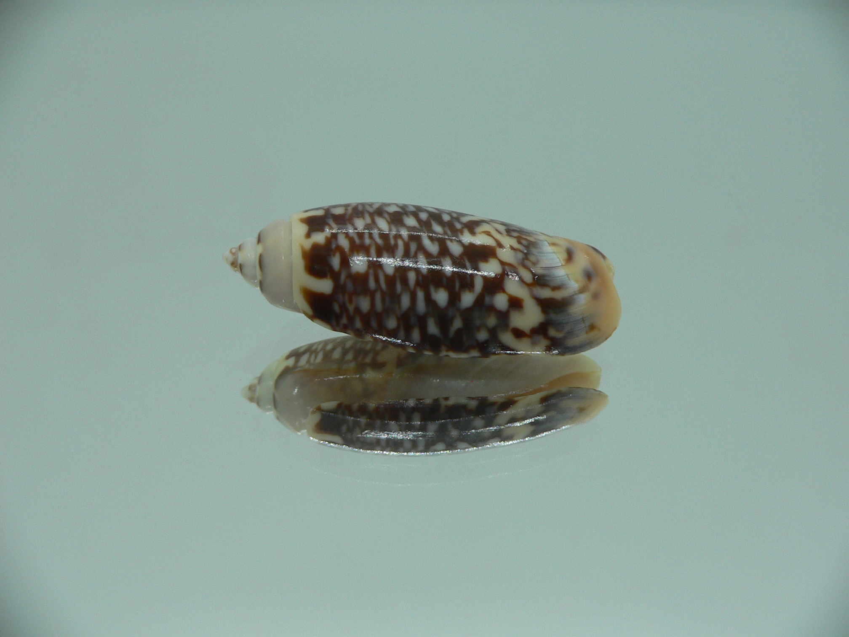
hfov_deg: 52.6
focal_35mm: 35
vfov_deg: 40.7
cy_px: 318
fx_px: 858
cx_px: 424
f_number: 2.8
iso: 80
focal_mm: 4.6
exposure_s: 1/60
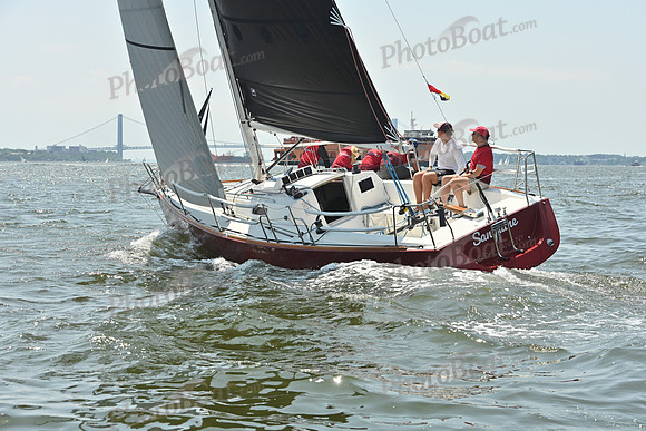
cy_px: 216
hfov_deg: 23.9
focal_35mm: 85
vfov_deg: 16.1
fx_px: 1526
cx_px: 323
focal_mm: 85
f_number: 8
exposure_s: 1/1250
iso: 320
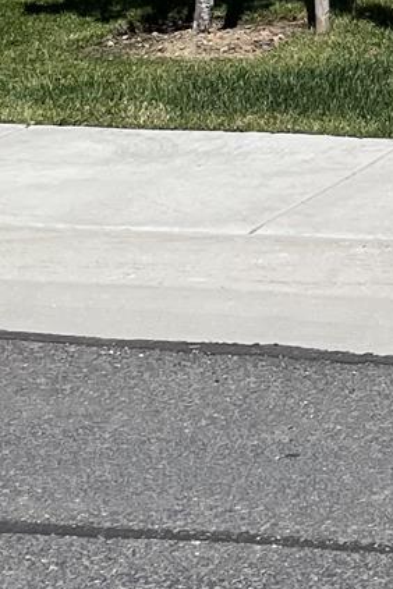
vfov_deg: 14.1
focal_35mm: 129
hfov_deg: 9.5
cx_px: 931
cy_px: -471
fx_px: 2112
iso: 32
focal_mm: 4.2
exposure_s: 1/5556
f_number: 1.6
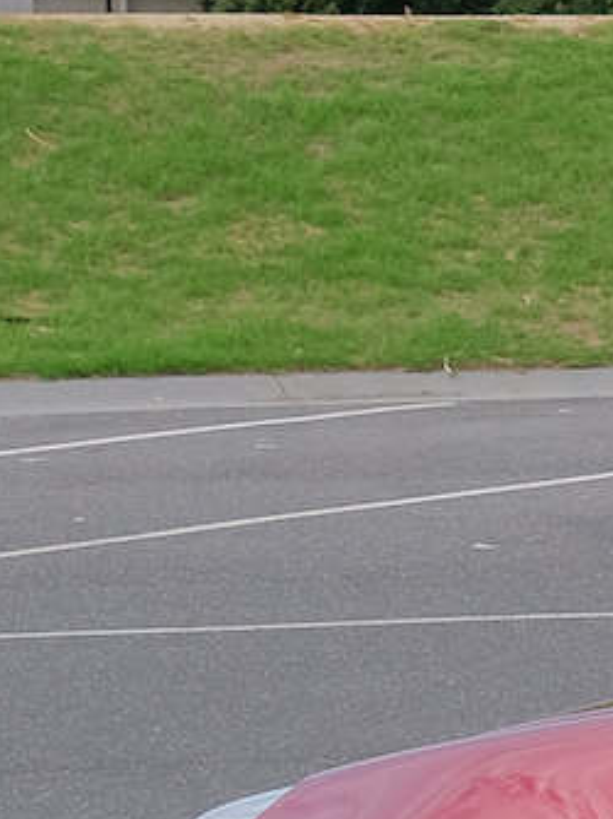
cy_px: 1051
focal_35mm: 196
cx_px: 2207
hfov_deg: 6.5
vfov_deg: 9.9
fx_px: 4634
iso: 500
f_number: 8
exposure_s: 1/350
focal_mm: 22.4
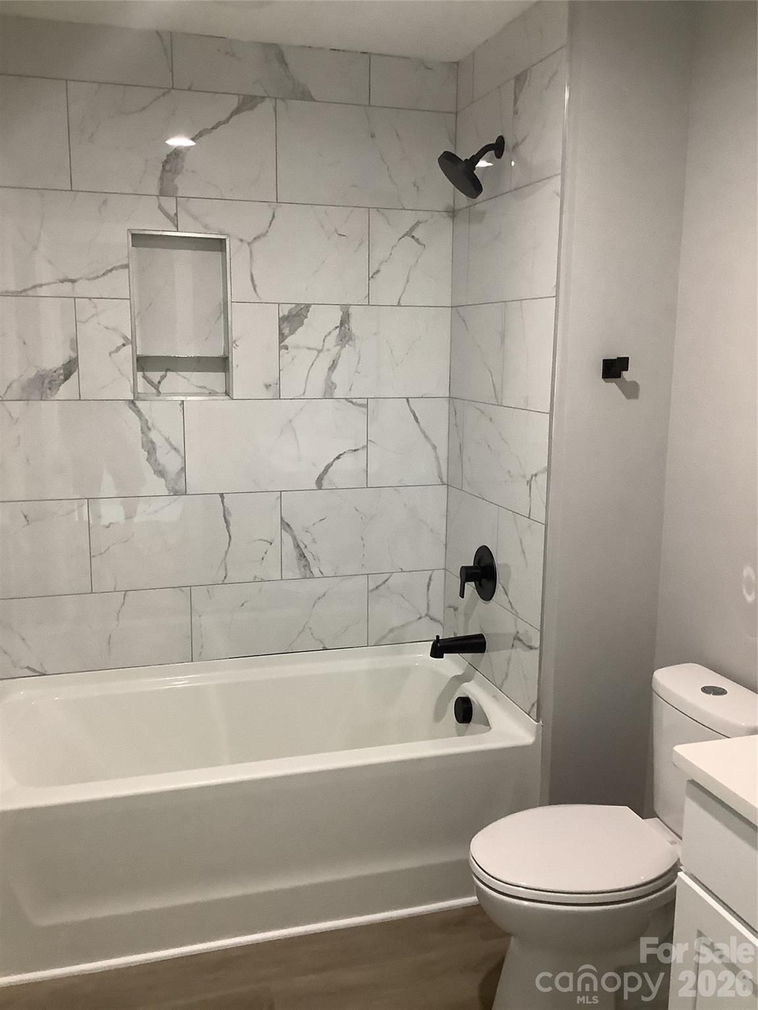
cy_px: 505
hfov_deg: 45.4
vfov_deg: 58.4
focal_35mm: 31
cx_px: 379
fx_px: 905
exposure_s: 1/60
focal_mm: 3.3
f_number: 2.4
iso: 200
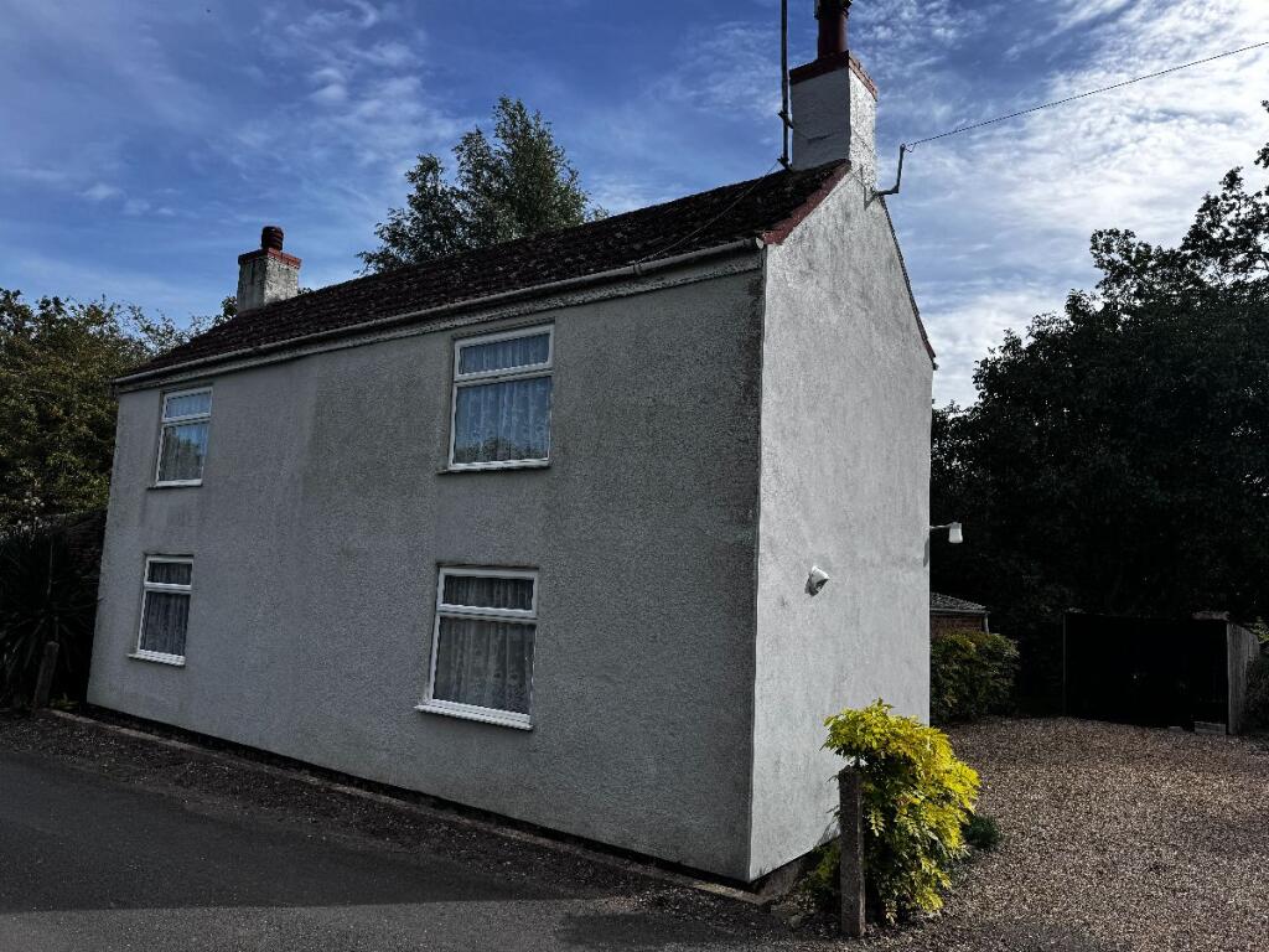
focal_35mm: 24
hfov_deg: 71.6
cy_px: 476
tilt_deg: +6.9
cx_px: 634
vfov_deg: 56.8
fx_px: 880
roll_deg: -2.2
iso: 80
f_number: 1.78
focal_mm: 6.76
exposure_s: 1/5814
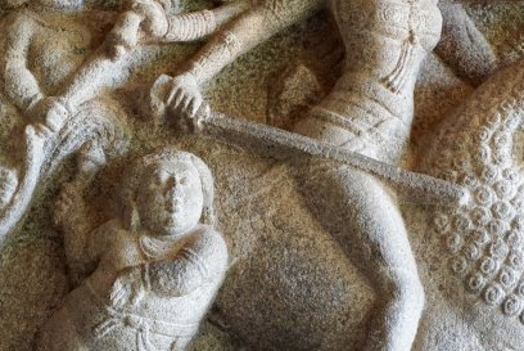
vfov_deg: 13.8
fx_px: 1443
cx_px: 334
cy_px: 89
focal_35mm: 99
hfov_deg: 20.5
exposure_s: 1/40
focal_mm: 44
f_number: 5
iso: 1000
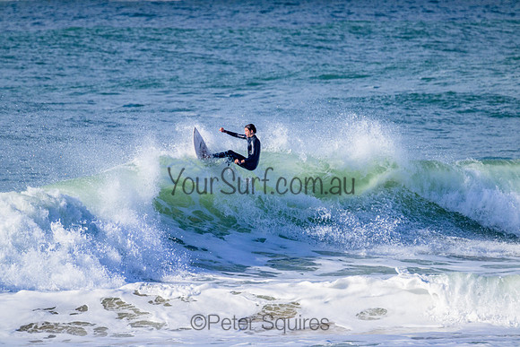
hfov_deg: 2.6
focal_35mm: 800
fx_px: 11558
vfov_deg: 1.7
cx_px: 260
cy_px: 174
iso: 1250
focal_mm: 800
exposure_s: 1/2000
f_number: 11
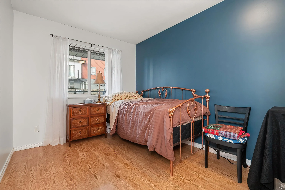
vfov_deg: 77.3
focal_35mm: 15
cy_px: 95
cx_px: 142
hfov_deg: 100.4
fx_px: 119
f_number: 7.1
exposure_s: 1/30
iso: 320
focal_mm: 10
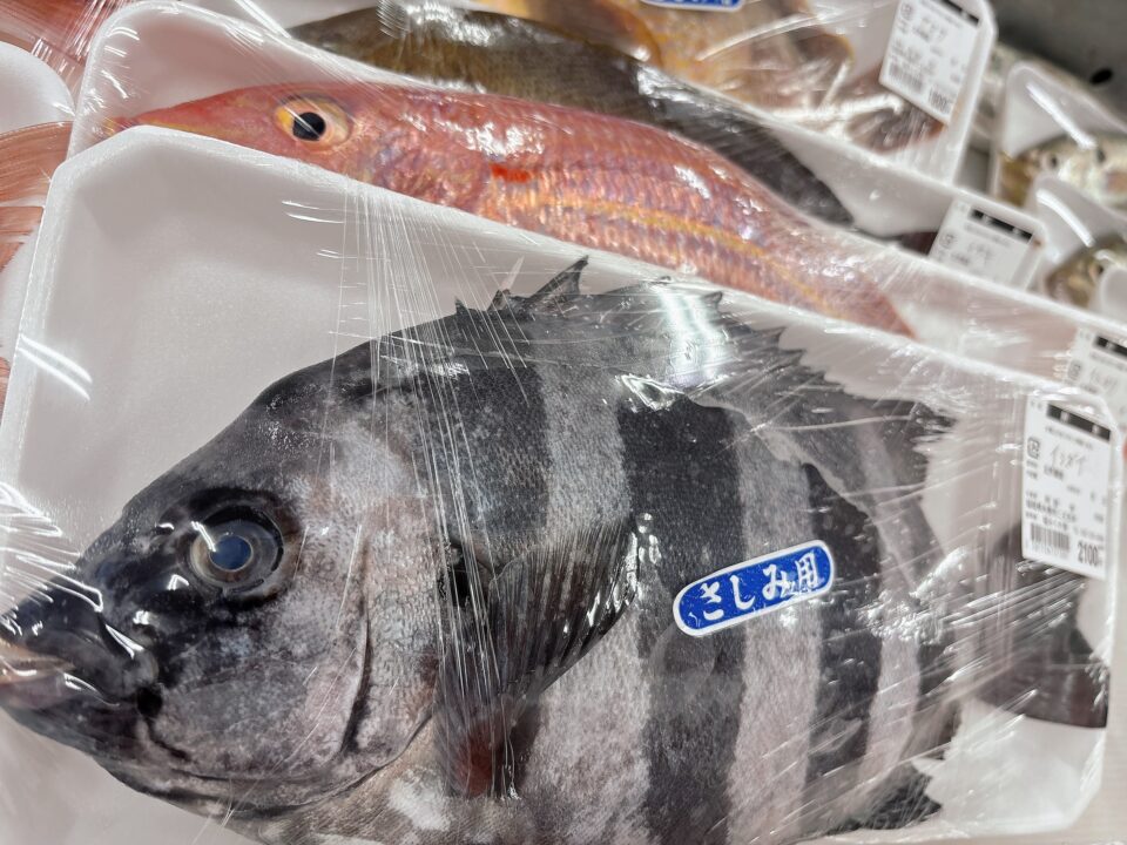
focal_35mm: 26
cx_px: 564
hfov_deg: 67.3
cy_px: 422
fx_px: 846
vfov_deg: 53.1
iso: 64
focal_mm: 5.96
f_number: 1.6
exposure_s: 1/60
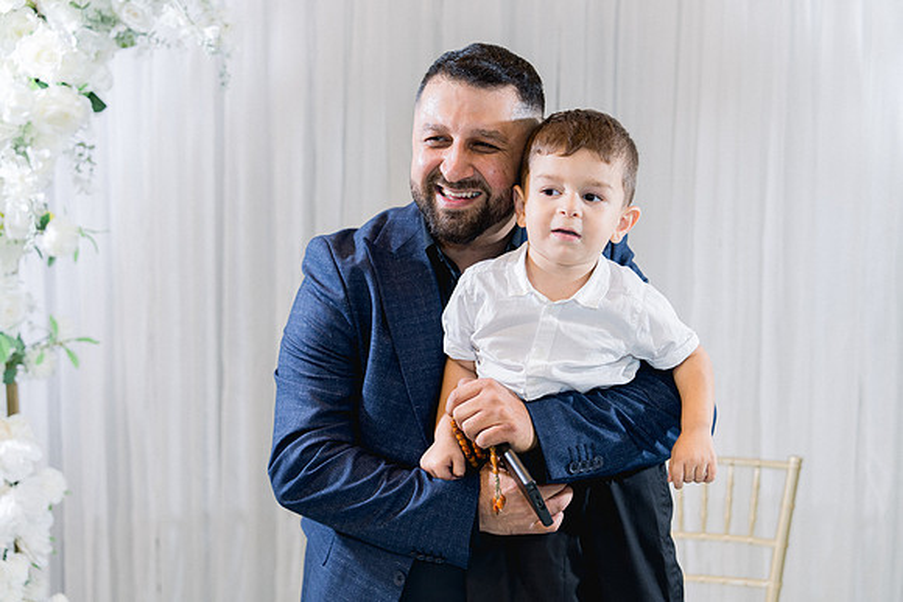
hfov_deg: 38.9
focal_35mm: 51
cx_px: 452
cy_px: 301
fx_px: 1279
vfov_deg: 26.5
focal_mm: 51
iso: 800
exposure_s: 1/160
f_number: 2.8
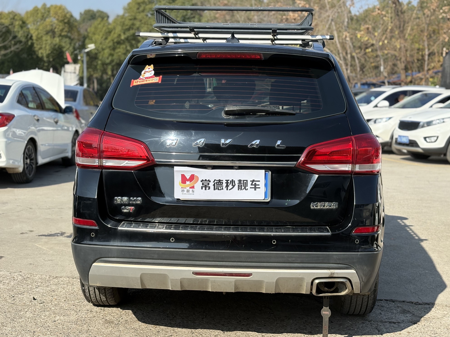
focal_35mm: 53
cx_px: 229
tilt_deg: -7.0
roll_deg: -0.8
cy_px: 168
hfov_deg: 36.2
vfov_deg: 27.5
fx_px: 689
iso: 50
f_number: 1.6
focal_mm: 5.96
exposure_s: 1/2364
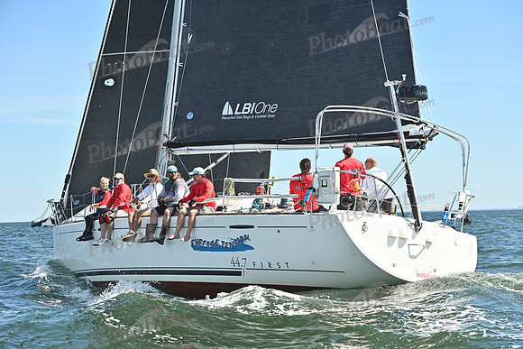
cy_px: 174
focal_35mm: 82
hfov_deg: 24.8
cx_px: 262
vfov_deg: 16.7
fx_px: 1192
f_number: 6.3
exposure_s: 1/1250
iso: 250
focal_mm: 82
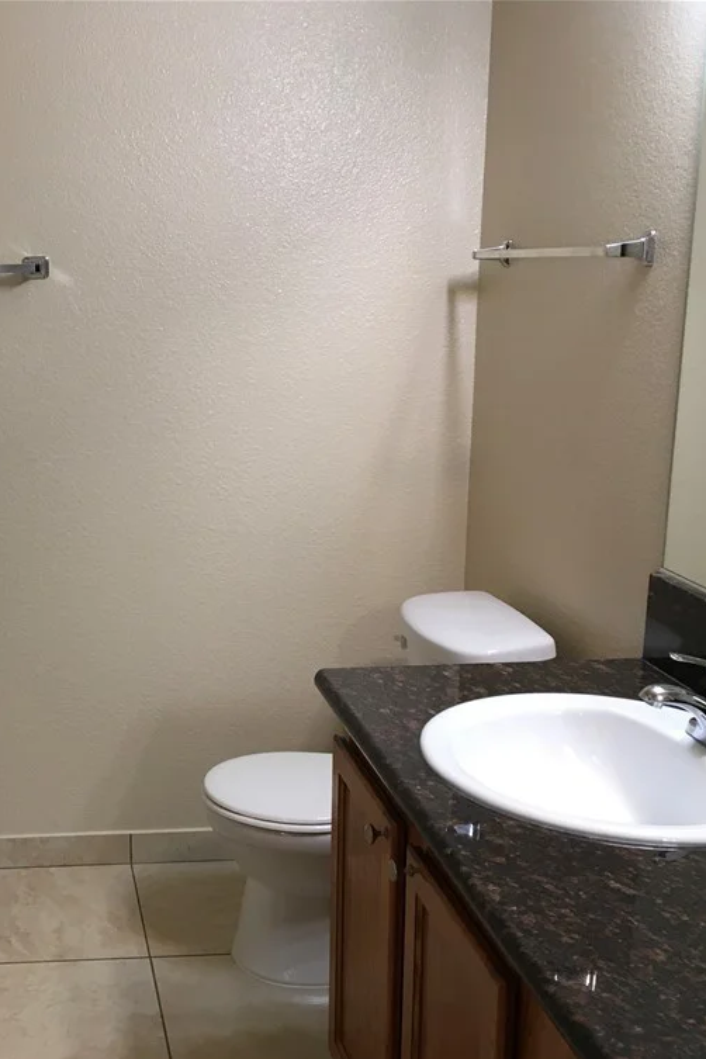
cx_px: 60
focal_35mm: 41
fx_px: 1206
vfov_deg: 47.4
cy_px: 539
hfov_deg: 31.0
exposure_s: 1/30
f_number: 2.2
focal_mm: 4.15
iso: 80
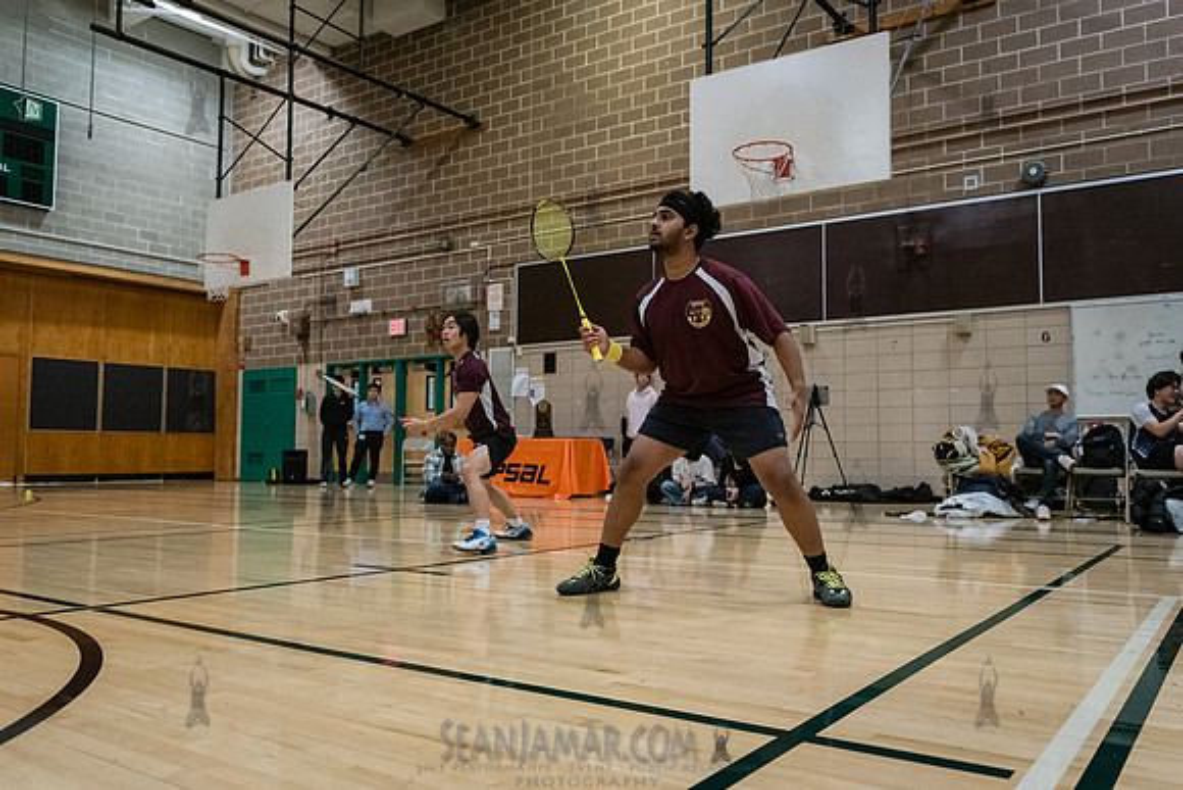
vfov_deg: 44.5
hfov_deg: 63.0
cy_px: 393
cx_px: 620
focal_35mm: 29
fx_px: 964
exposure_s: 1/400
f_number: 3.5
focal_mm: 27
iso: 8000
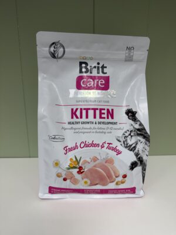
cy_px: 118
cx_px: 88
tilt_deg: -14.2
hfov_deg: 56.8
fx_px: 163
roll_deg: +0.0
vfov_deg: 71.6
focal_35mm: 24
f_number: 1.78
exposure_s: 1/100
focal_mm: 6.76
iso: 64
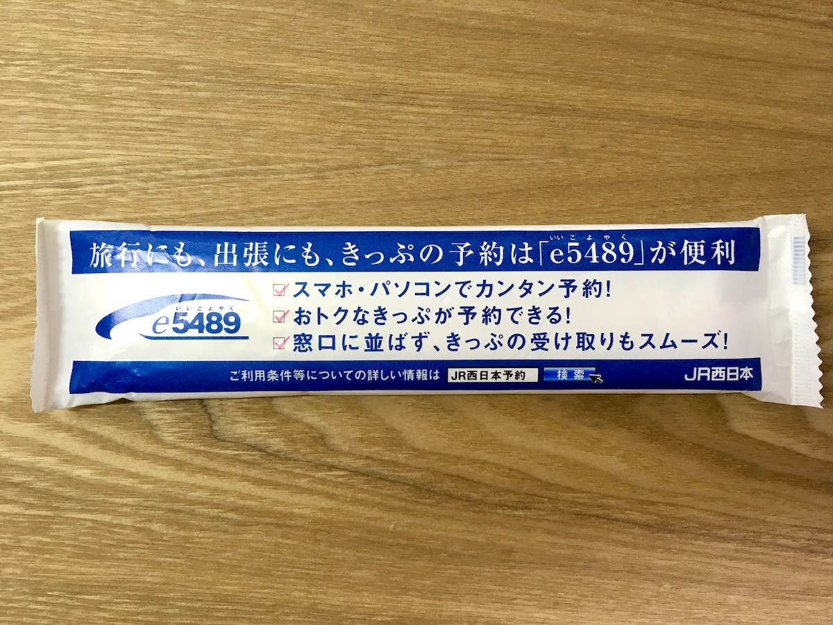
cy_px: 312
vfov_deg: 48.2
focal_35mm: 29
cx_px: 416
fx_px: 698
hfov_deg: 61.7
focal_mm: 4.15
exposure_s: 1/30
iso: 64
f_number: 2.2
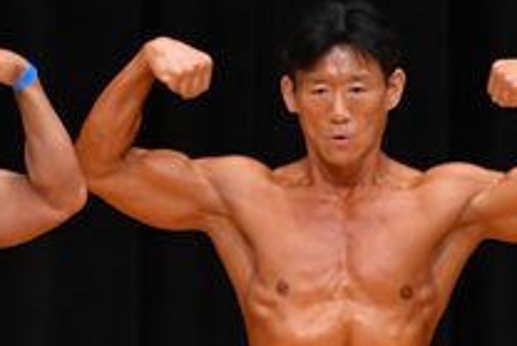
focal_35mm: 950
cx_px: 1
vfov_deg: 1.4
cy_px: 473
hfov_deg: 2.2
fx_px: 13652
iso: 3200
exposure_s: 1/400
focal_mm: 170
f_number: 5.6
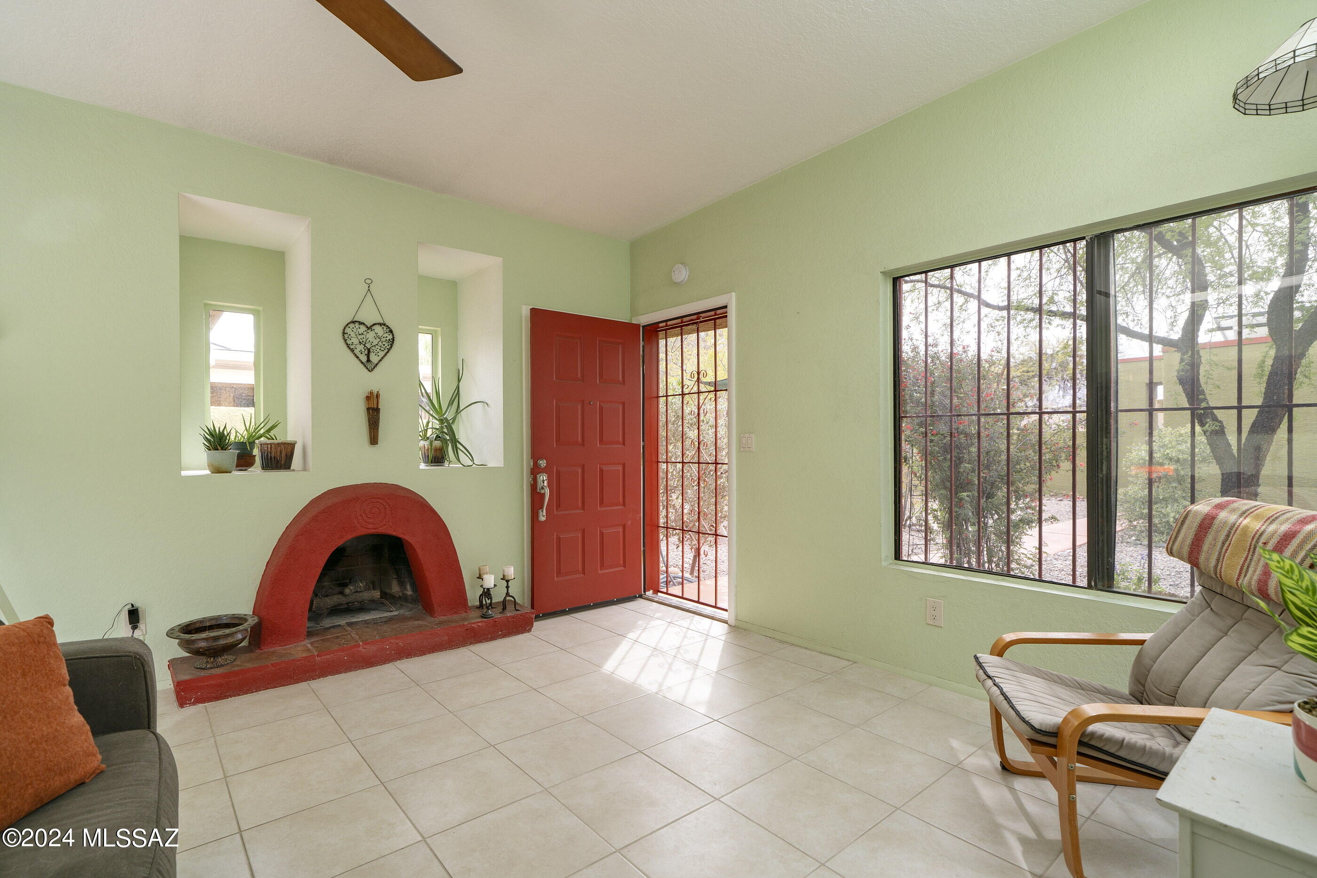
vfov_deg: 73.7
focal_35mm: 16
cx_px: 658
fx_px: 585
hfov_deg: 96.7
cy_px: 439
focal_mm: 16
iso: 200
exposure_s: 1/40
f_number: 7.1
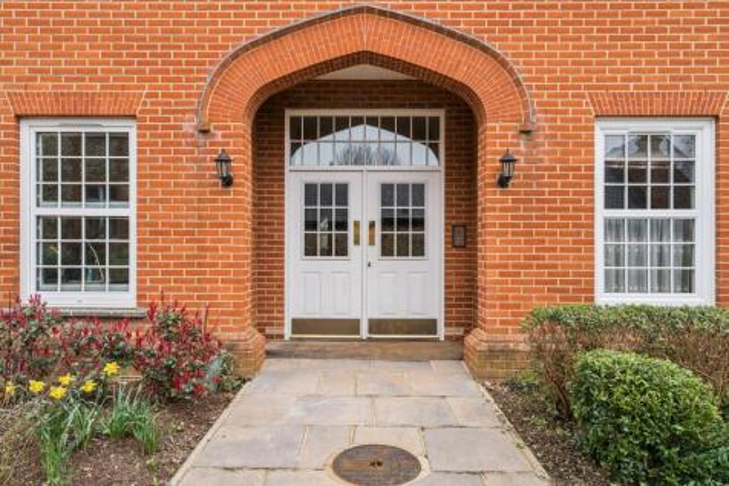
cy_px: 243
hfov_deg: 76.1
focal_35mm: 23
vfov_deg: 55.1
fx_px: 466
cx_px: 364
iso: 320
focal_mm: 23
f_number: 5.6
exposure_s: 1/125
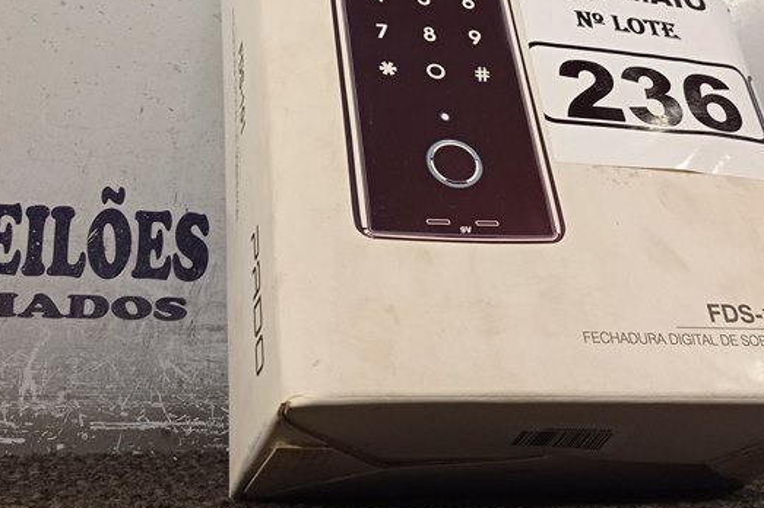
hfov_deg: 35.1
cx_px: 389
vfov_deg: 23.2
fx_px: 1209
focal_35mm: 57
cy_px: 60
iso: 142
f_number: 1.79
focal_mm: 4.7
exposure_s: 1/120
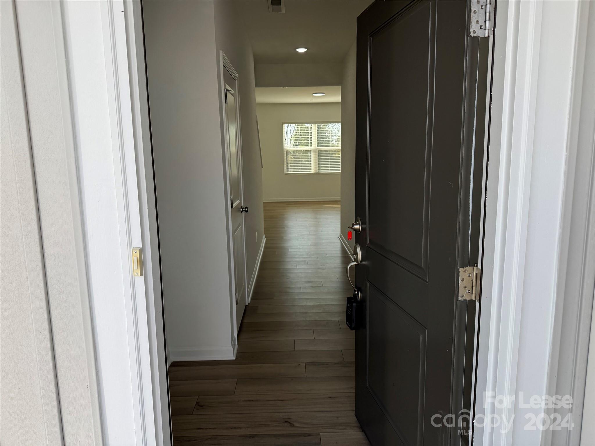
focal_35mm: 24
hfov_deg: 71.6
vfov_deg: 56.8
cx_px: 298
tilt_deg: -9.3
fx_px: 413
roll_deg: +0.9
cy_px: 223
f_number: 1.78
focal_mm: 6.76
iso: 80
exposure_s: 1/773
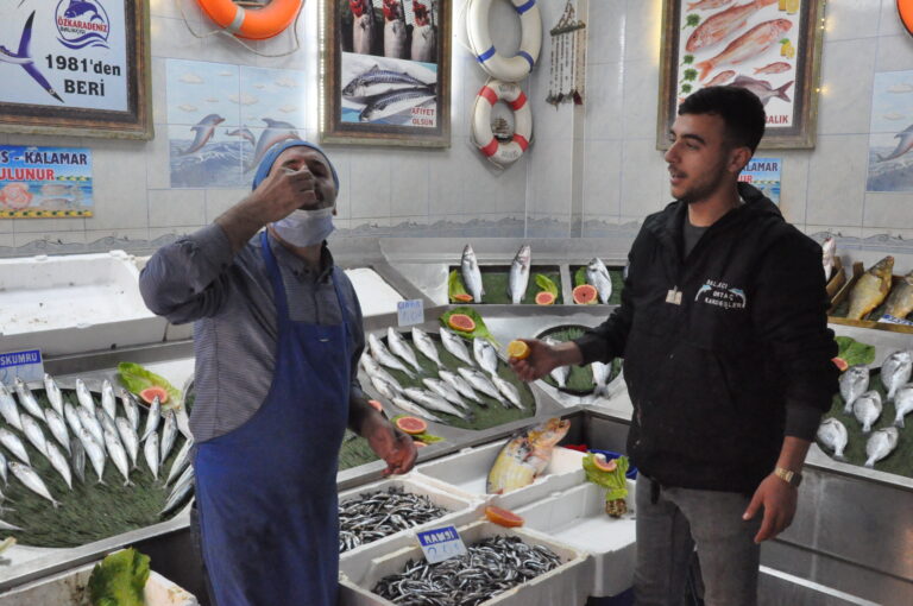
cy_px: 303
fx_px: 912
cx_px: 456
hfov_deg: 53.2
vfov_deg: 36.8
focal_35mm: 36
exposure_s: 1/125
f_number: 11
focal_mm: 24
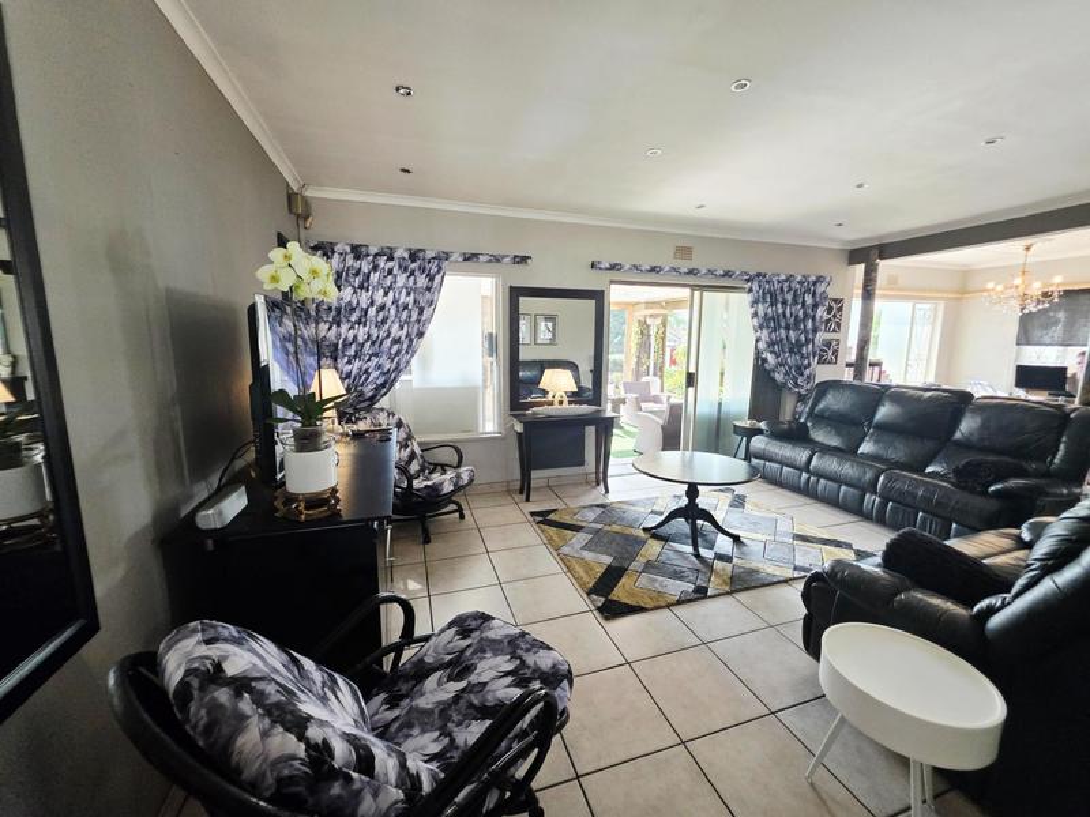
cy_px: 408
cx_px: 545
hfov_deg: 106.2
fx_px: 409
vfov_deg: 89.9
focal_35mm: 13
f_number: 1.9
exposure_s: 1/370
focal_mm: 2.2
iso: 400
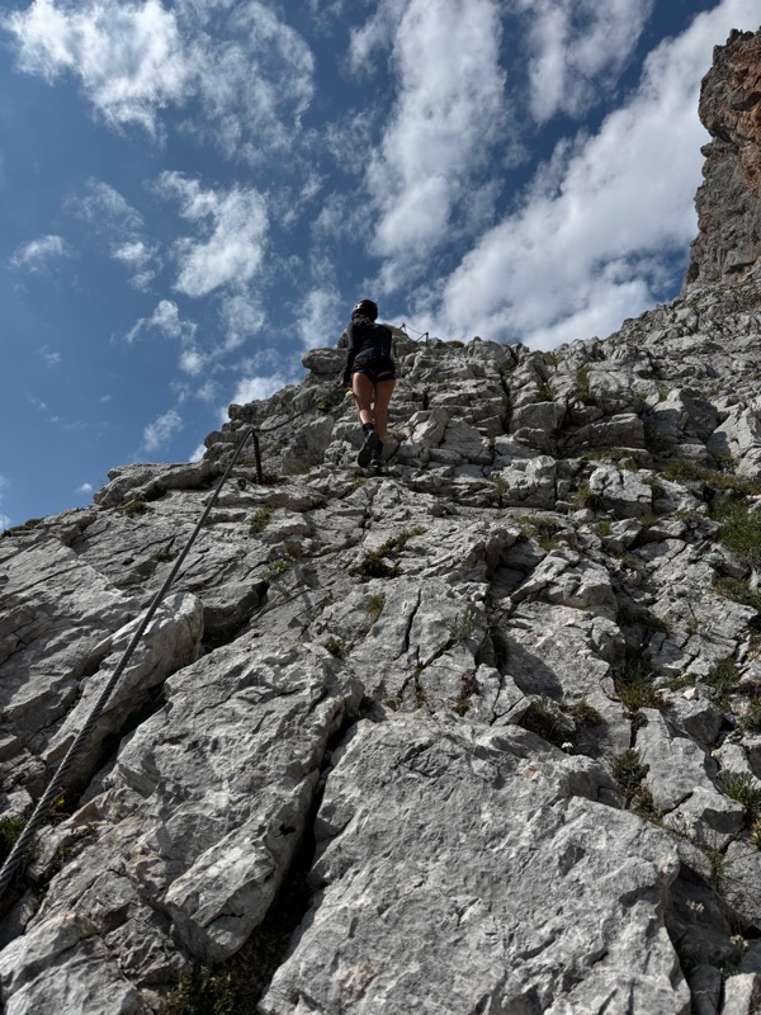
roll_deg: +0.5
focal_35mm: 24
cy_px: 508
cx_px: 380
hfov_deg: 56.8
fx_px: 703
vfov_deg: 71.6
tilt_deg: +31.0
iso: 80
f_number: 1.78
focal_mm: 6.76
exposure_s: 1/12346
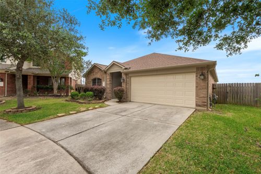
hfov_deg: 95.0
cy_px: 87
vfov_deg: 72.0
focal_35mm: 16
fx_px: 120
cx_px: 130
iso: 640
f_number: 22
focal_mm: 16.5
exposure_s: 1/60
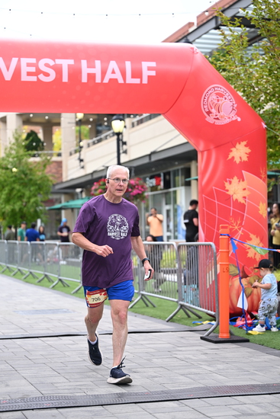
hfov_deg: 18.9
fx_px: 839
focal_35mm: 72
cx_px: 140
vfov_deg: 28.1
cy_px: 210
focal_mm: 72
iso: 800
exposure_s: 1/2000
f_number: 2.8
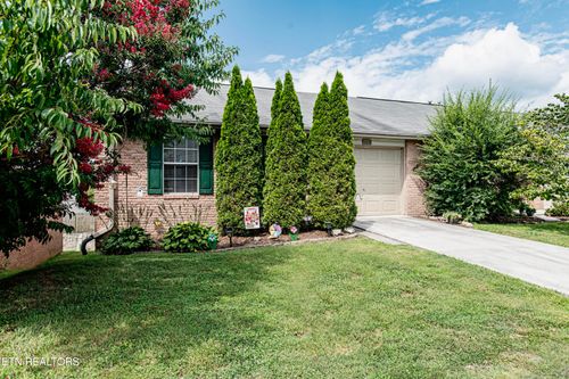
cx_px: 284
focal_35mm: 24
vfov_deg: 53.1
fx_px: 379
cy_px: 190
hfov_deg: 73.8
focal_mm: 24
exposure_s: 1/500
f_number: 7.1
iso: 250
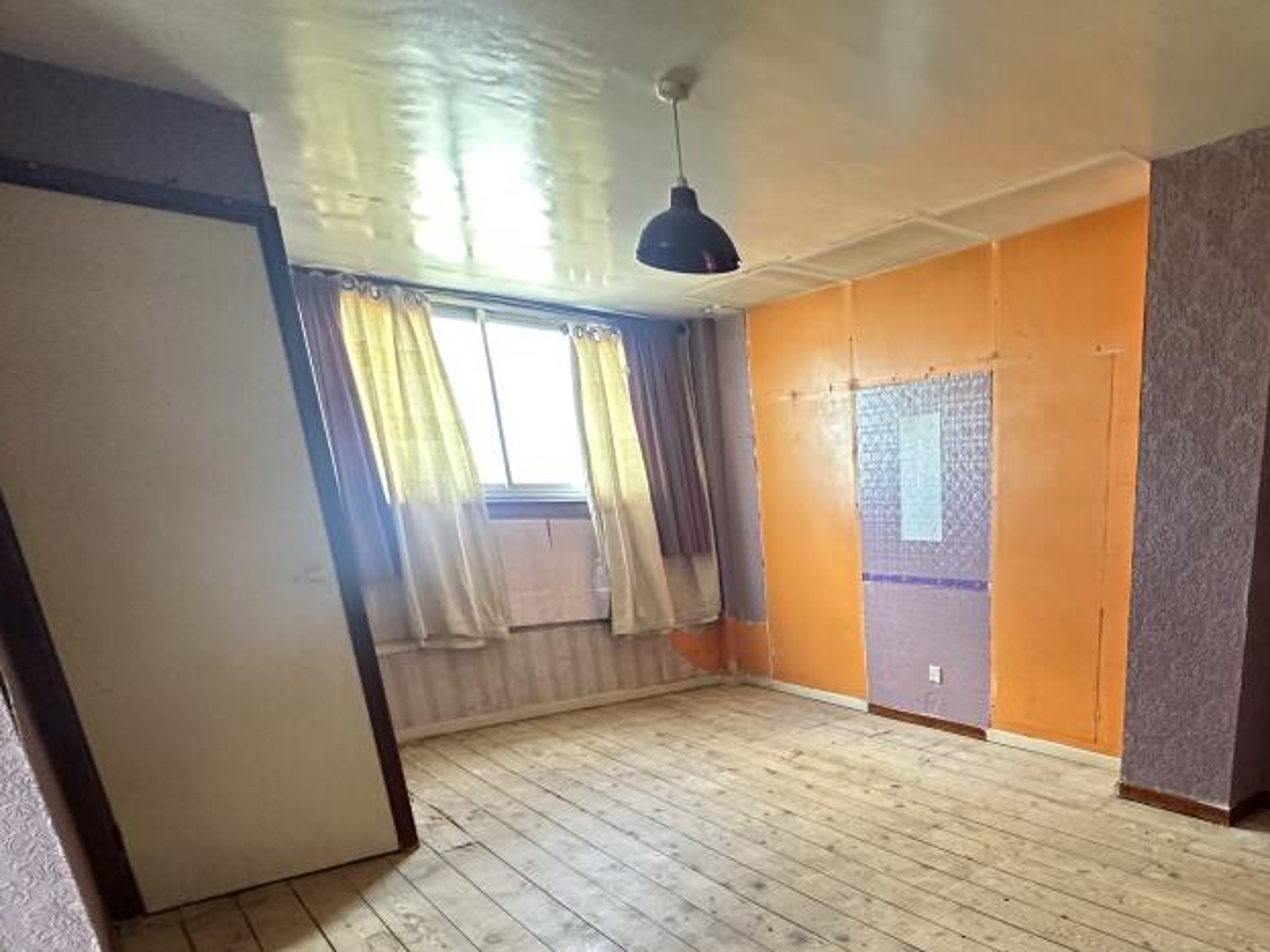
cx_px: 962
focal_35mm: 23
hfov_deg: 68.8
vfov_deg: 54.3
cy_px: 781
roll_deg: +0.6
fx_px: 844
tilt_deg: -17.8
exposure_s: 1/82
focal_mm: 2.22
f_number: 2.2
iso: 320
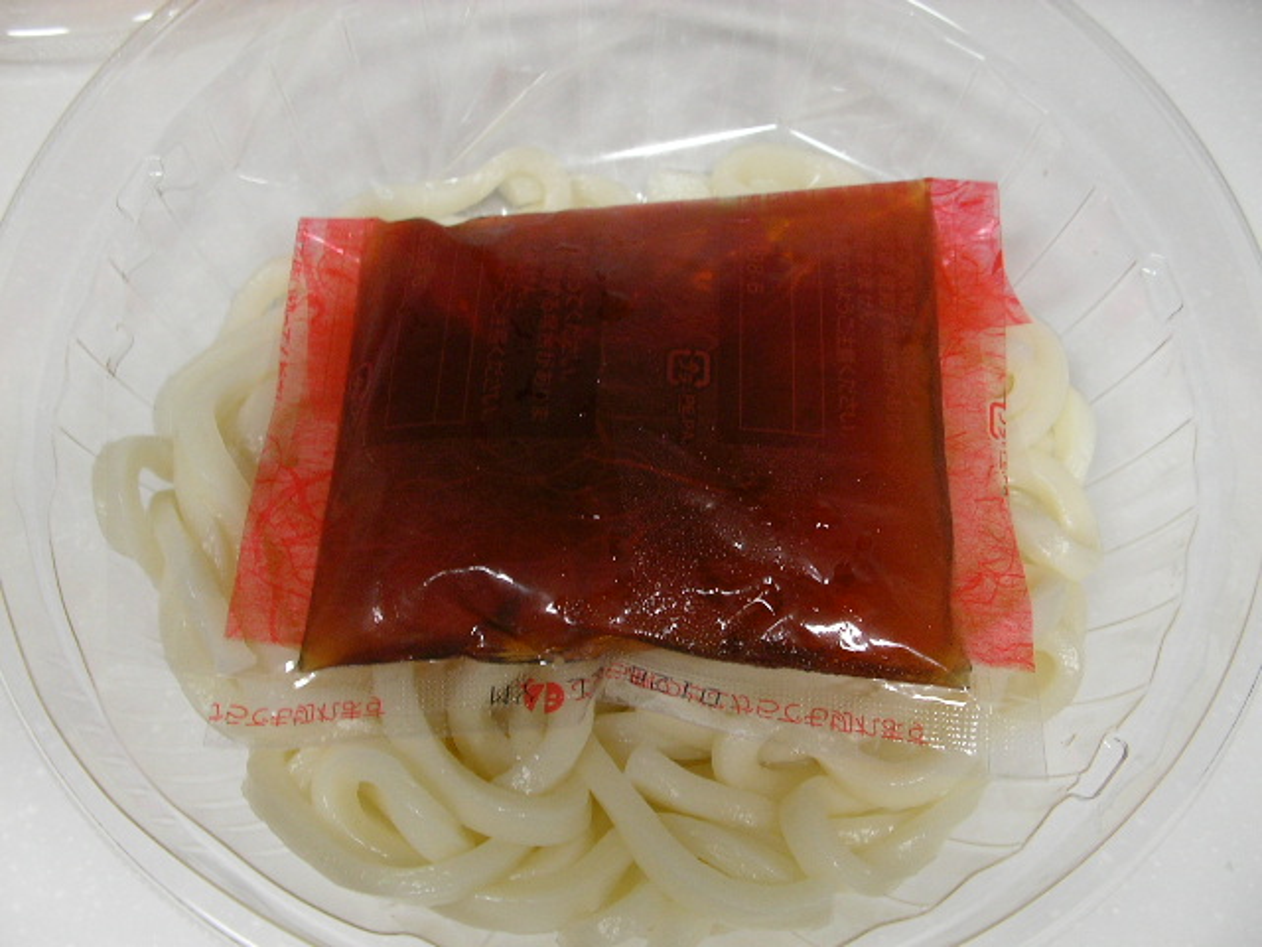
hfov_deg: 49.0
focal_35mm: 38
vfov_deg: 37.7
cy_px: 474
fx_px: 1385
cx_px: 631
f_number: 3.5
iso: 100
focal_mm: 5.8
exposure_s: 1/13.6
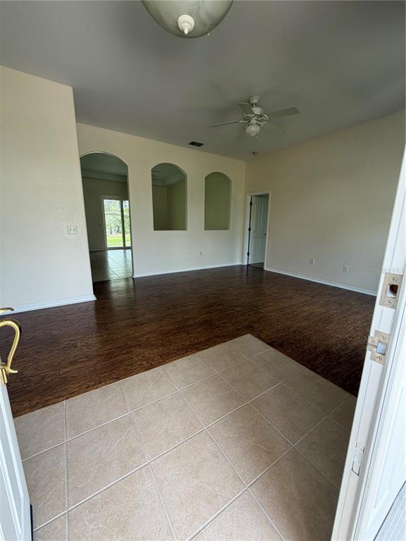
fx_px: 219
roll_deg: -1.2
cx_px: 203
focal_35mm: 14
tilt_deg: -11.5
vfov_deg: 102.1
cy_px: 270
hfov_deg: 85.7
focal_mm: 2.22
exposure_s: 1/121
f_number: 2.2
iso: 64
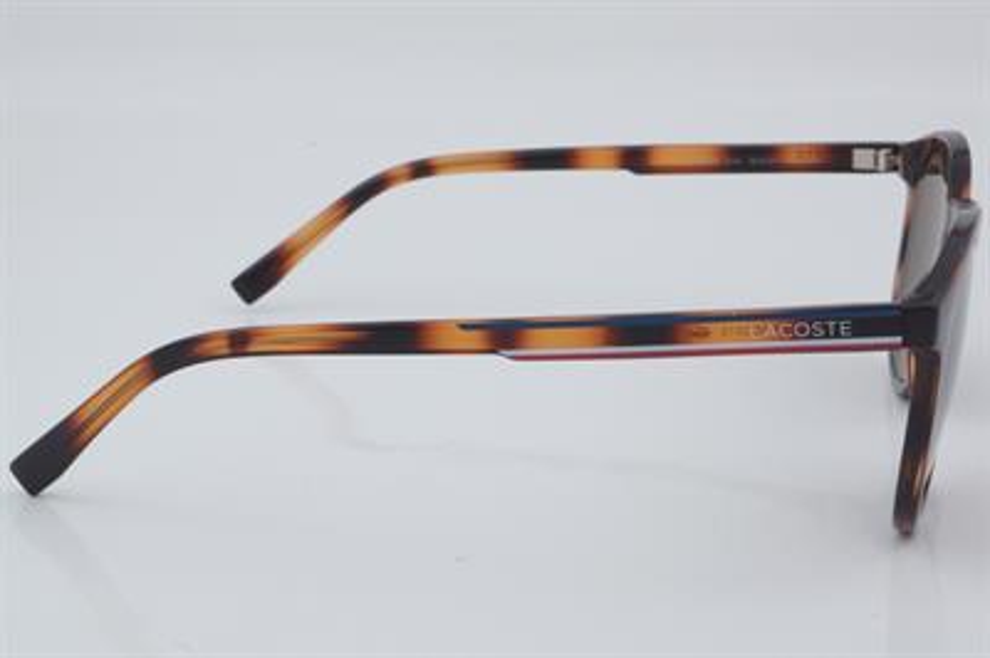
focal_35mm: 75
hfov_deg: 27.0
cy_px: 329
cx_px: 495
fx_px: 2061
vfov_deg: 18.2
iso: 100
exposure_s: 1/4
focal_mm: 50
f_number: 29
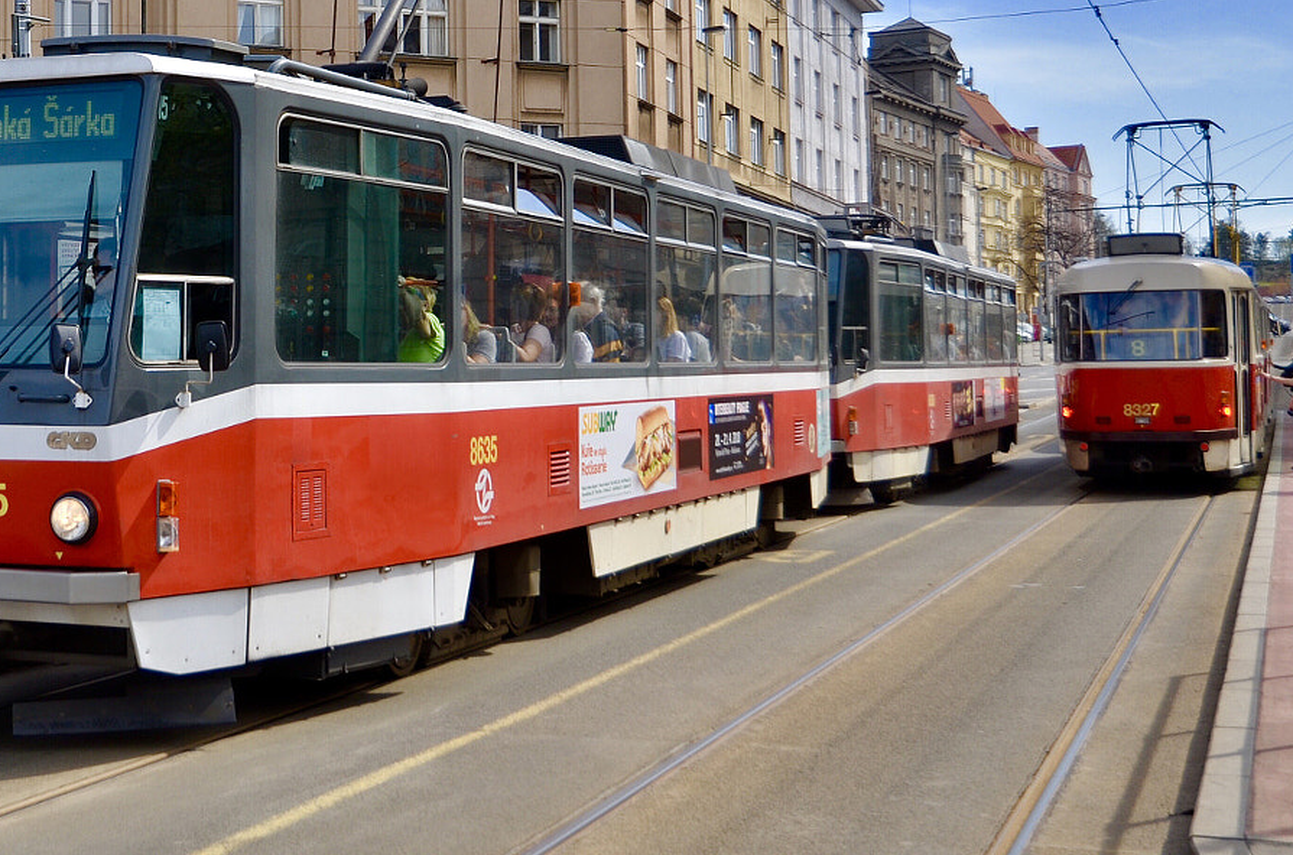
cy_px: 256
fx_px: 2114
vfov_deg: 22.7
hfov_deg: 33.2
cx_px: 302
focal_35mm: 59
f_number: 5
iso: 100
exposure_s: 1/640
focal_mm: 22
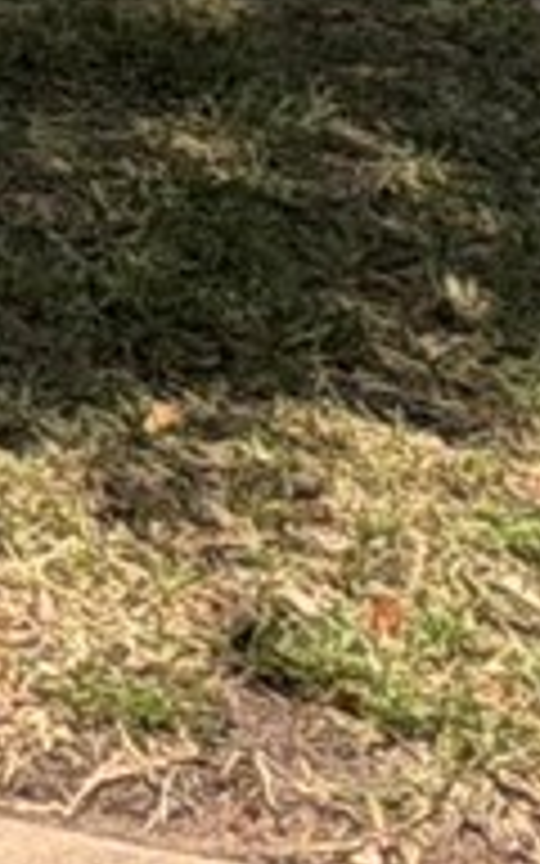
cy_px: -927
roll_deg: -0.8
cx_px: -2457
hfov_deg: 5.4
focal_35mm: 158
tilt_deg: +1.8
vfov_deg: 11.7
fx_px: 3720
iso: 32
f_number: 2.2
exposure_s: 1/770
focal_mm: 2.22
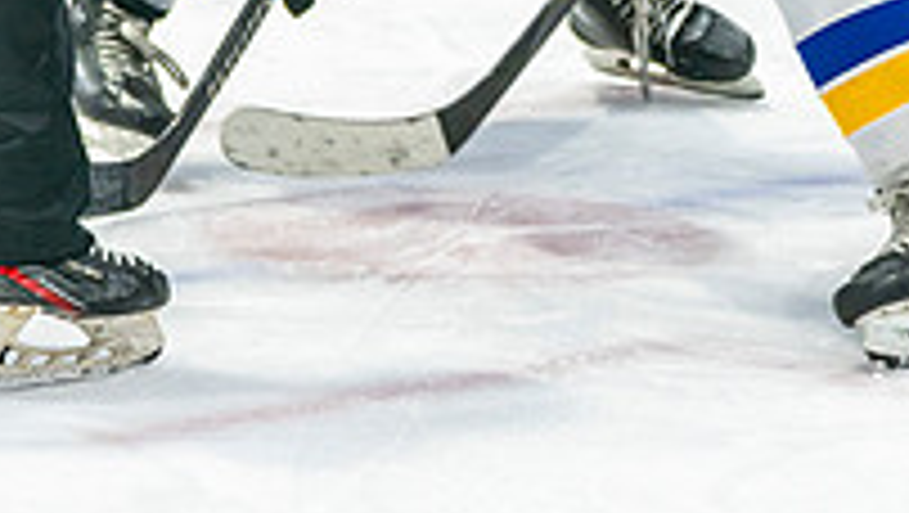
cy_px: -224
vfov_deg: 3.5
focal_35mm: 346
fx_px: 8346
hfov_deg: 6.2
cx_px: 571
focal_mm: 100
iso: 640
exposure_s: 1/640
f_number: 2.8
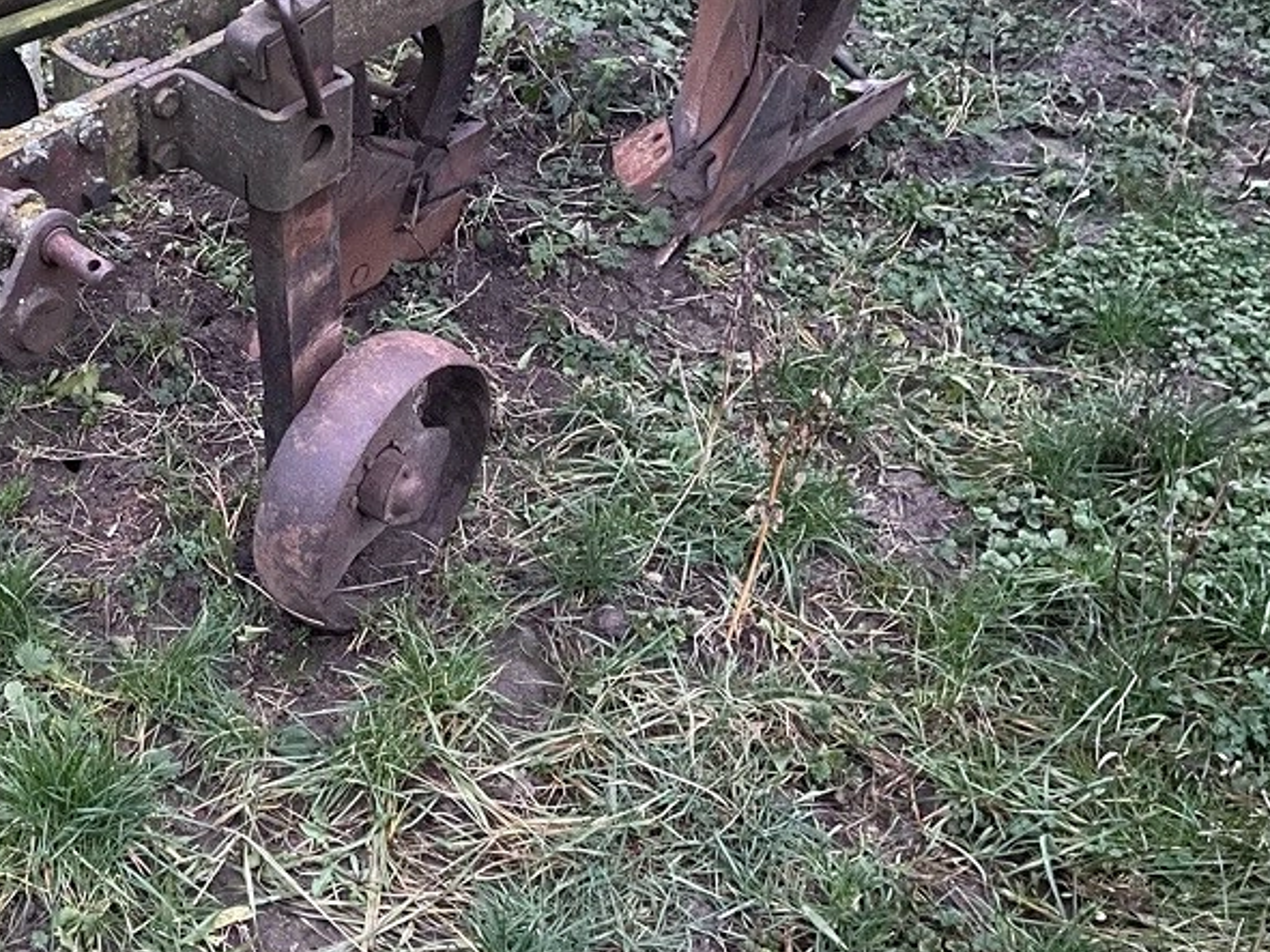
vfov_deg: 32.8
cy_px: 389
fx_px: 1614
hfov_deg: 40.8
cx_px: 219
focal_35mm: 44
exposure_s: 1/10
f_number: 1.6
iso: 500
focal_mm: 4.2
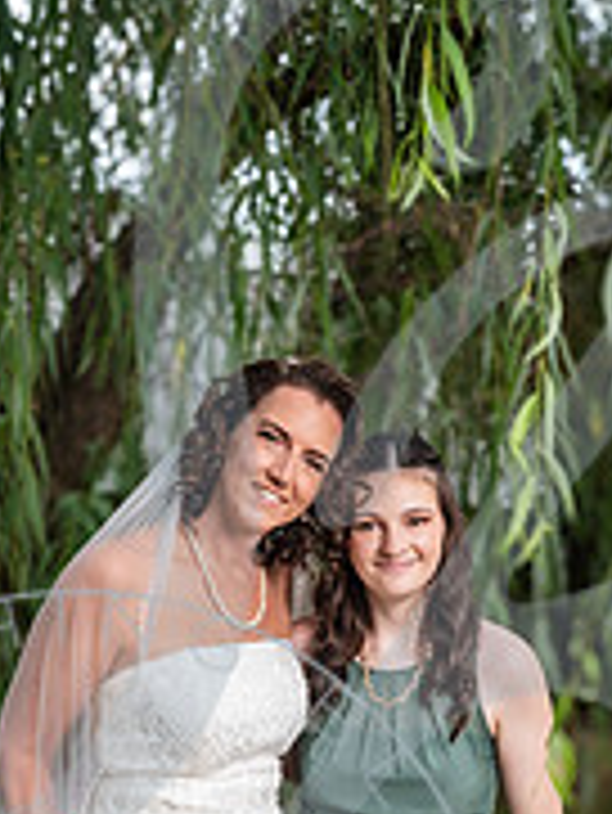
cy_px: 666
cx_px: 284
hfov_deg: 22.0
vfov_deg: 28.3
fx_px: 1578
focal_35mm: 67
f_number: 2.8
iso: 100
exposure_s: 1/250
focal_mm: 28
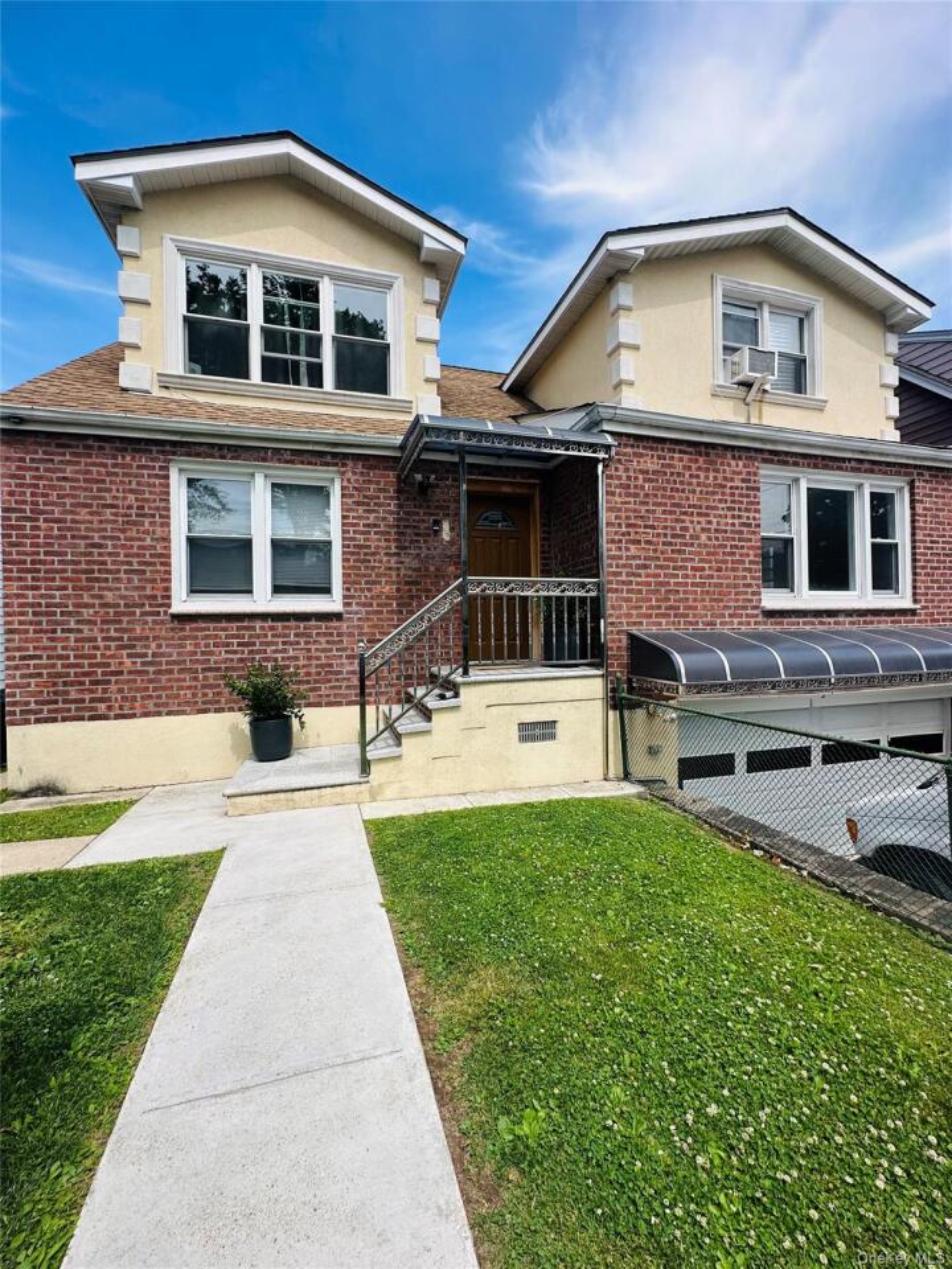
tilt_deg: +0.1
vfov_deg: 102.1
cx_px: 476
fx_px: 513
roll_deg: +0.6
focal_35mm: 14
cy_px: 634
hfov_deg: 85.7
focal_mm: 2.22
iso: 50
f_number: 2.2
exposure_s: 1/1052
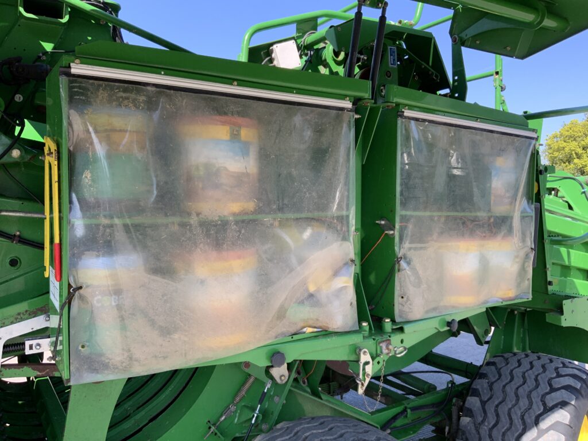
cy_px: 220
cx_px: 294
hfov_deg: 61.7
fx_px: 493
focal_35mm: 29
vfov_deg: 48.2
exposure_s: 1/248
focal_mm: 3
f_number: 1.8
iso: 16
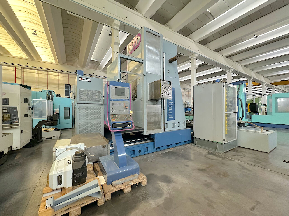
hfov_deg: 102.1
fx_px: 117
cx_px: 144
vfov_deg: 85.7
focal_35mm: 14
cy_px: 108
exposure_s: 1/99
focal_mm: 2.22
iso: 320
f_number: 2.2
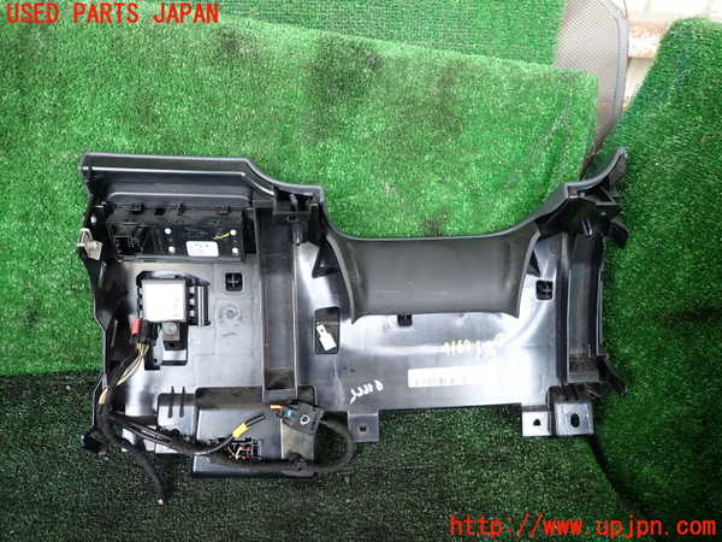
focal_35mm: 25
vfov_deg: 54.9
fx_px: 521
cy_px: 271
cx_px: 361
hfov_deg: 69.4
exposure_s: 1/60
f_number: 2
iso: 160
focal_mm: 4.5
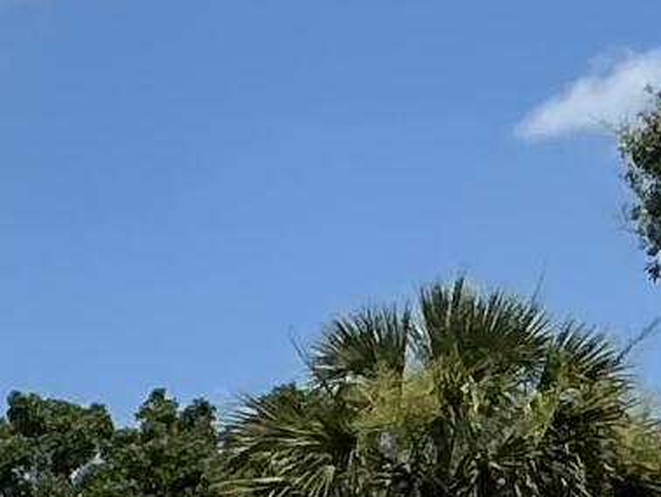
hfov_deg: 7.4
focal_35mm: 222
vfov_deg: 6.3
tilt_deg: -1.5
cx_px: -1616
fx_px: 4242
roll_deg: -0.3
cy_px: 1283
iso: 25
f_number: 1.8
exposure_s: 1/2538
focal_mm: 3
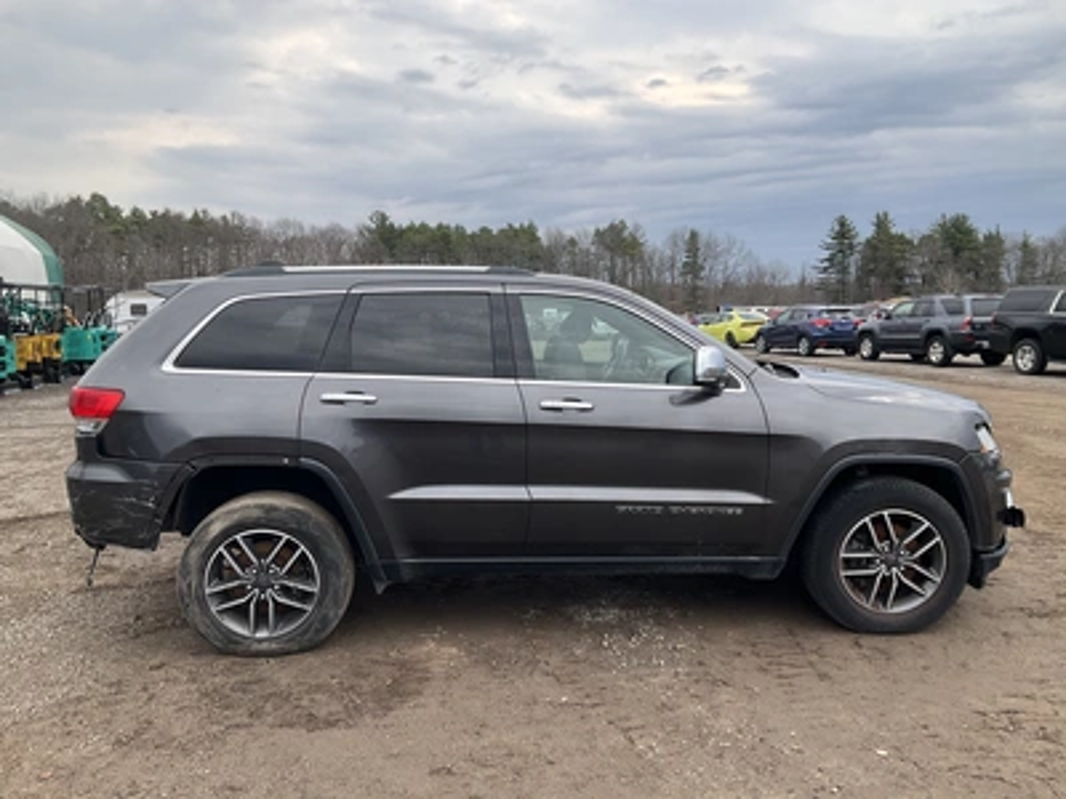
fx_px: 893
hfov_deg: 61.7
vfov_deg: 48.2
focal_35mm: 29
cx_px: 533
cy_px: 400
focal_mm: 3
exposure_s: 1/613
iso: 25
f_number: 1.8
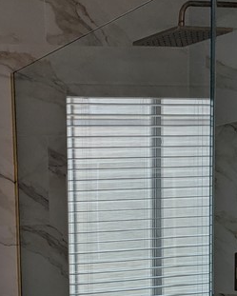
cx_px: -72
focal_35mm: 77
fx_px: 675
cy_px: 346
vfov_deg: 22.9
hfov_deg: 18.5
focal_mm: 6.81
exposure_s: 1/247
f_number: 1.85
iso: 46
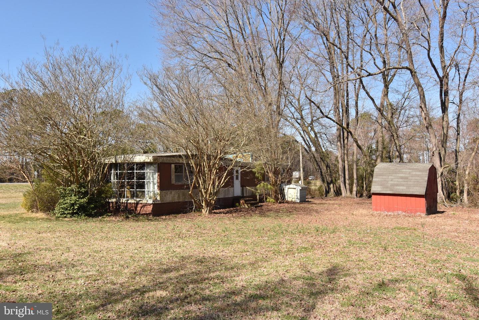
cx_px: 240
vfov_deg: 43.7
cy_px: 160
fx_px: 399
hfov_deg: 61.9
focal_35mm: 30
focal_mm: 20
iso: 800
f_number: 13
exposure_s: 1/640
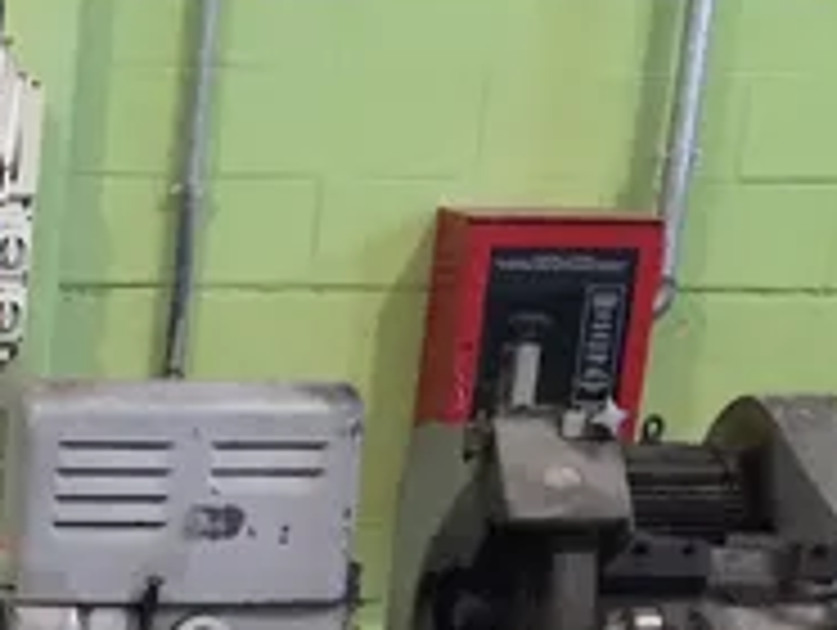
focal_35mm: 117
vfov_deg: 11.5
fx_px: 2833
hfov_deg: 14.9
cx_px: -612
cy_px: 1244
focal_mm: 4.15
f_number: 2.2
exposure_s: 1/33
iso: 250
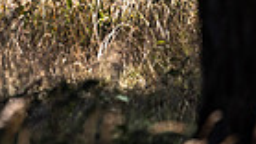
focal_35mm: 1307
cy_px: -174
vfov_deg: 0.9
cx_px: -29
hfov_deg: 1.7
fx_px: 8867
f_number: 5
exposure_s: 1/3200
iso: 250
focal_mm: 300
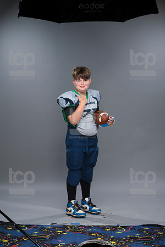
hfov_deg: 17.1
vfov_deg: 25.4
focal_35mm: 80
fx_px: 550
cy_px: 124
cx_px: 82
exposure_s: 1/250
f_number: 6.3
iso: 320
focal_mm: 80
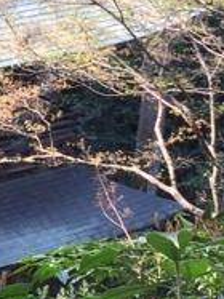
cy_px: 142
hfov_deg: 8.8
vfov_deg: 12.4
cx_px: -208
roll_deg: -1.7
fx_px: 1373
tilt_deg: -22.6
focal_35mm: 159
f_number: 2.2
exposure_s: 1/158
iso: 32
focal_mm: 4.15
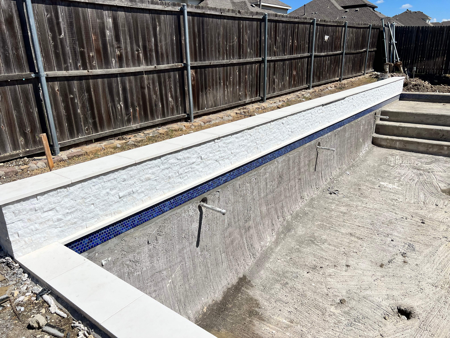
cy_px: 169
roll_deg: +2.2
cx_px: 225
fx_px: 338
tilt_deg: -19.6
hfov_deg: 67.3
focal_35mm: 26
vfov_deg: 53.1
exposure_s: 1/12658
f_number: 1.5
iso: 50
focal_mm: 5.7
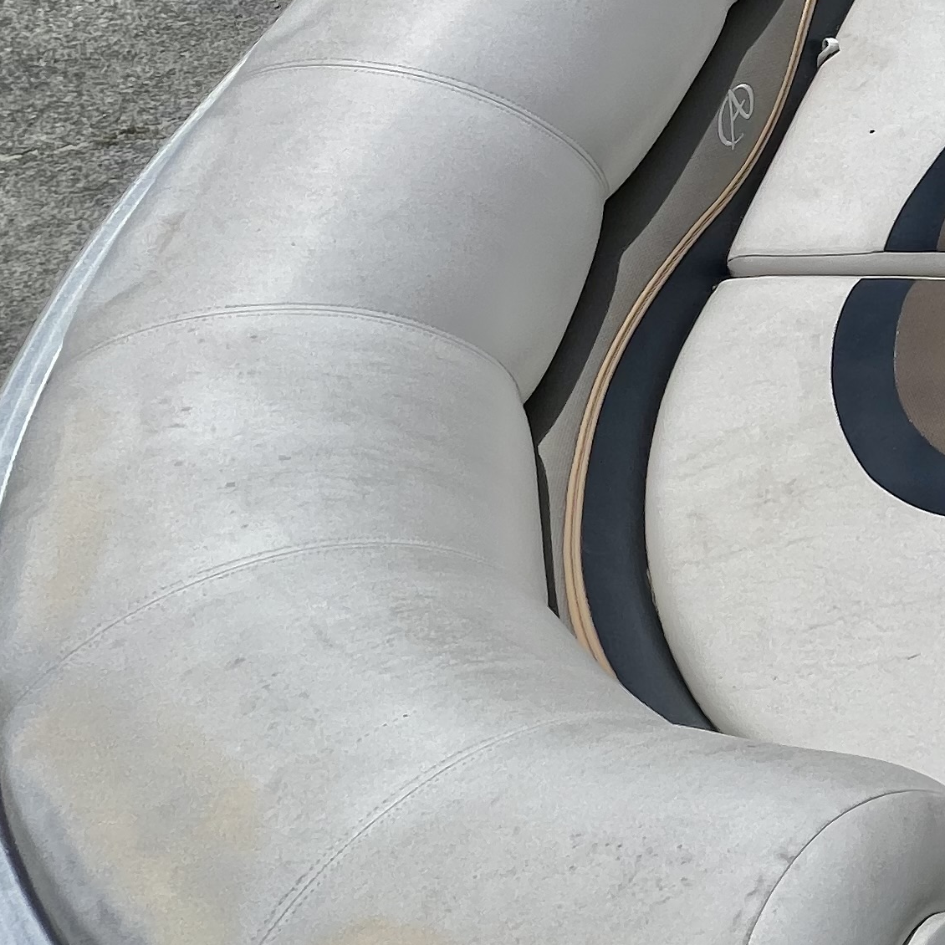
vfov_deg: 37.8
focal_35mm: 41
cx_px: 1629
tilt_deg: -47.5
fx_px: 1266
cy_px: 71
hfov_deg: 23.8
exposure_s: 1/4386
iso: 32
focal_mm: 1.57
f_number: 1.8
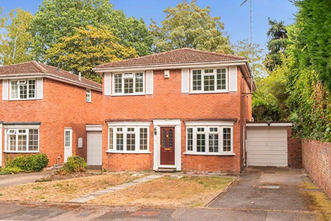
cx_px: 166
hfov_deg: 53.1
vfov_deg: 36.9
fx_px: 331
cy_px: 110
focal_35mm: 36
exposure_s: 1/100
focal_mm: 24
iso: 400
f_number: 8
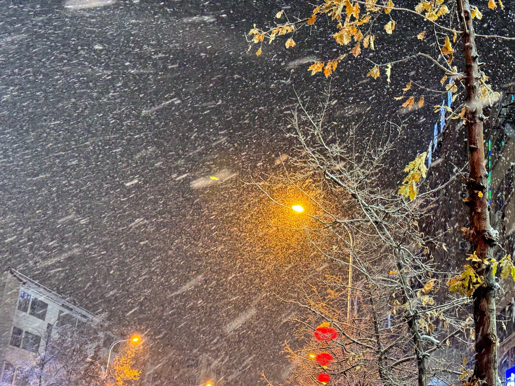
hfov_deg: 39.7
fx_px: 714
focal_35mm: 48
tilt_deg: +19.7
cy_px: 193
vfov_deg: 30.3
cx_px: 258
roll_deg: -6.6
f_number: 1.78
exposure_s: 1/20
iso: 640
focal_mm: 6.76
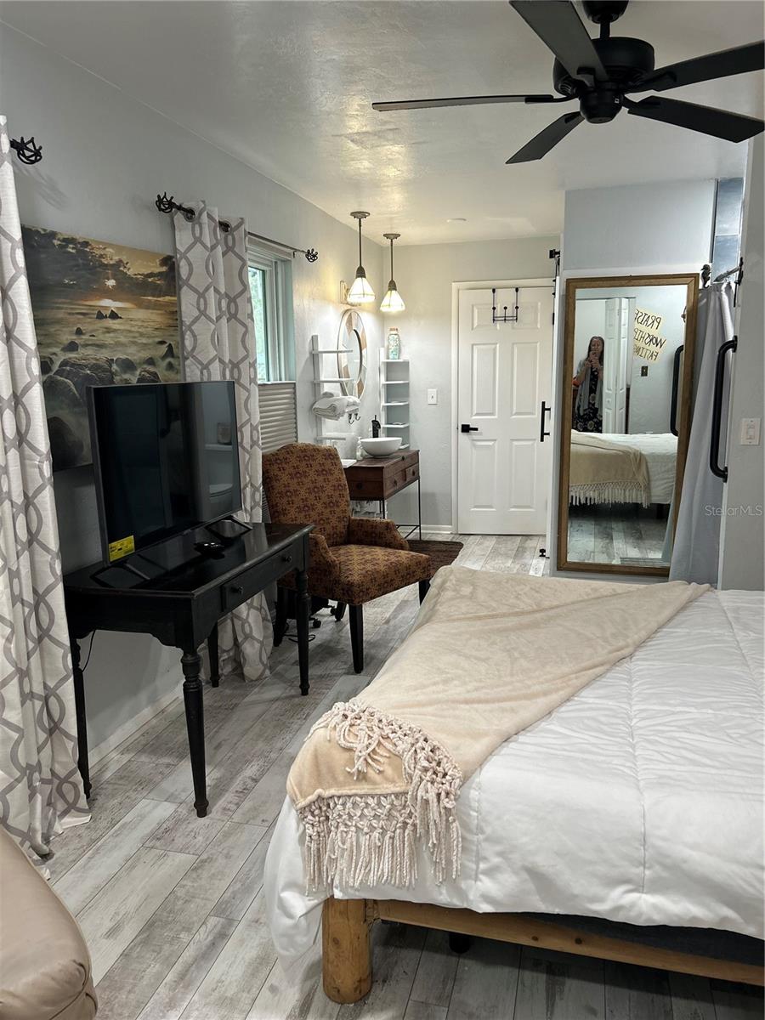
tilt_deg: -10.6
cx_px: 382
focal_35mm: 26
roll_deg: +0.7
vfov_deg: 67.3
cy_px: 510
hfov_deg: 53.1
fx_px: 766
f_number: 1.5
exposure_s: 1/60
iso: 100
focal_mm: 5.7
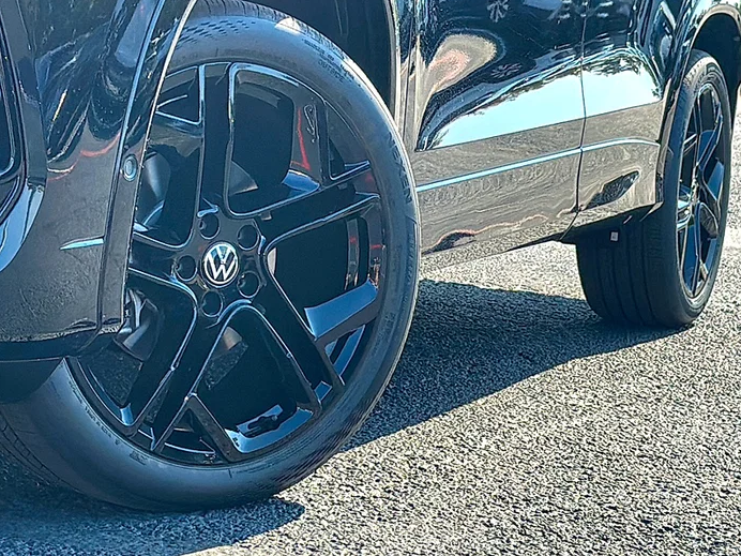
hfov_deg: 23.0
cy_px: 276
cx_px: 372
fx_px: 1820
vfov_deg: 17.4
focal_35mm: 85
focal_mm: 6.86
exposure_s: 1/2079
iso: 100
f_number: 1.78
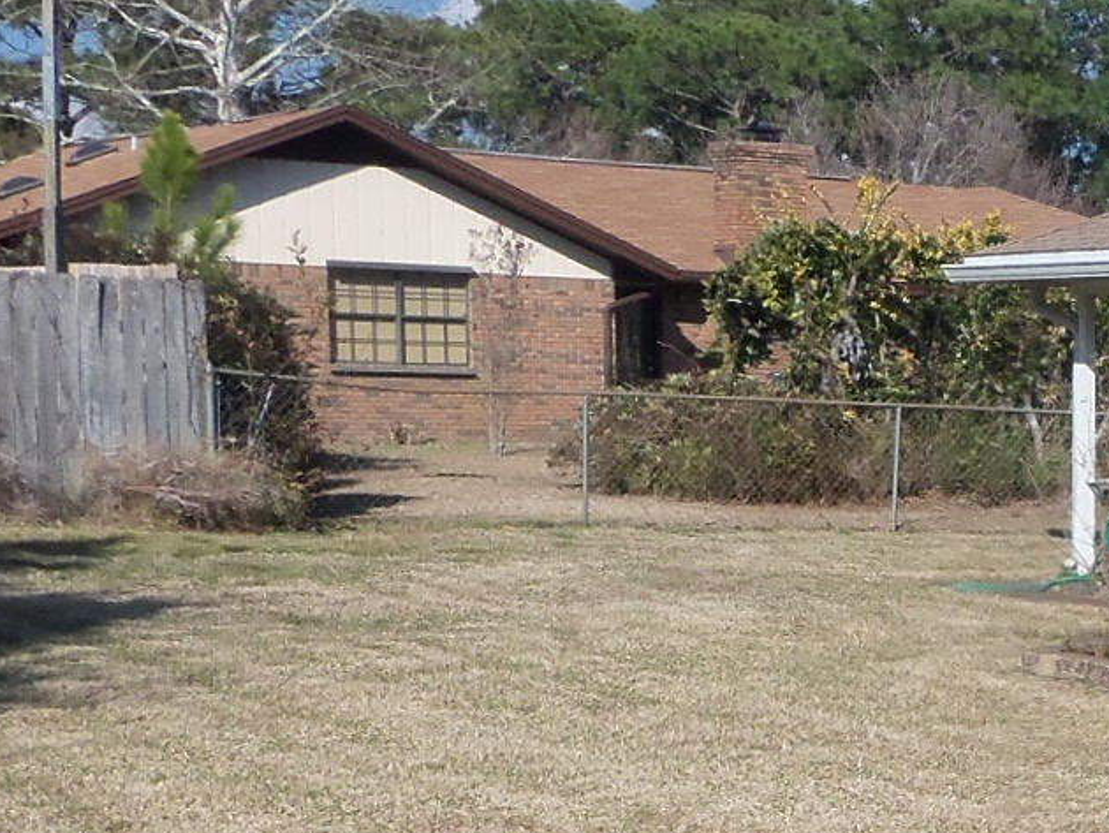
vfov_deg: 16.0
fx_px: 2916
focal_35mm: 91
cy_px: 817
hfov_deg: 19.5
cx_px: 1514
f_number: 8.6
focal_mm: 5.1
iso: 64
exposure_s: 1/200
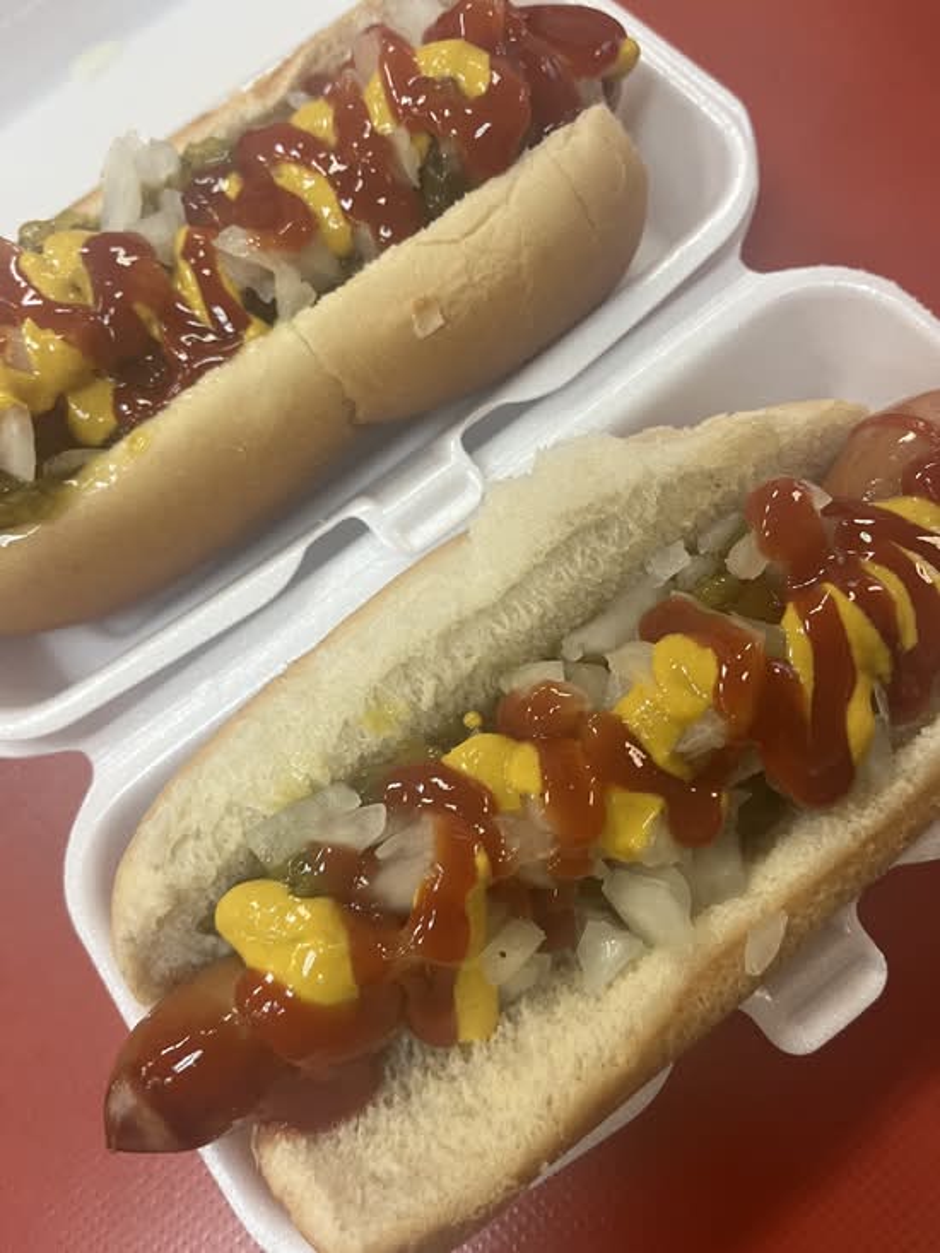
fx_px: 941
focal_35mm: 26
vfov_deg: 67.3
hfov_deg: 53.1
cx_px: 470
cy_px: 626
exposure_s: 1/60
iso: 100
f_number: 1.6
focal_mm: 5.1
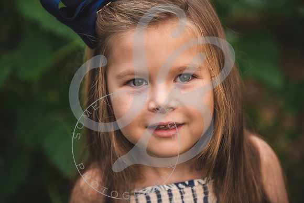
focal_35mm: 70
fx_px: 591
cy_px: 102
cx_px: 152
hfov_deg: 28.8
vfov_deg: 19.5
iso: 200
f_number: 2.8
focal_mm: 70
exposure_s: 1/250
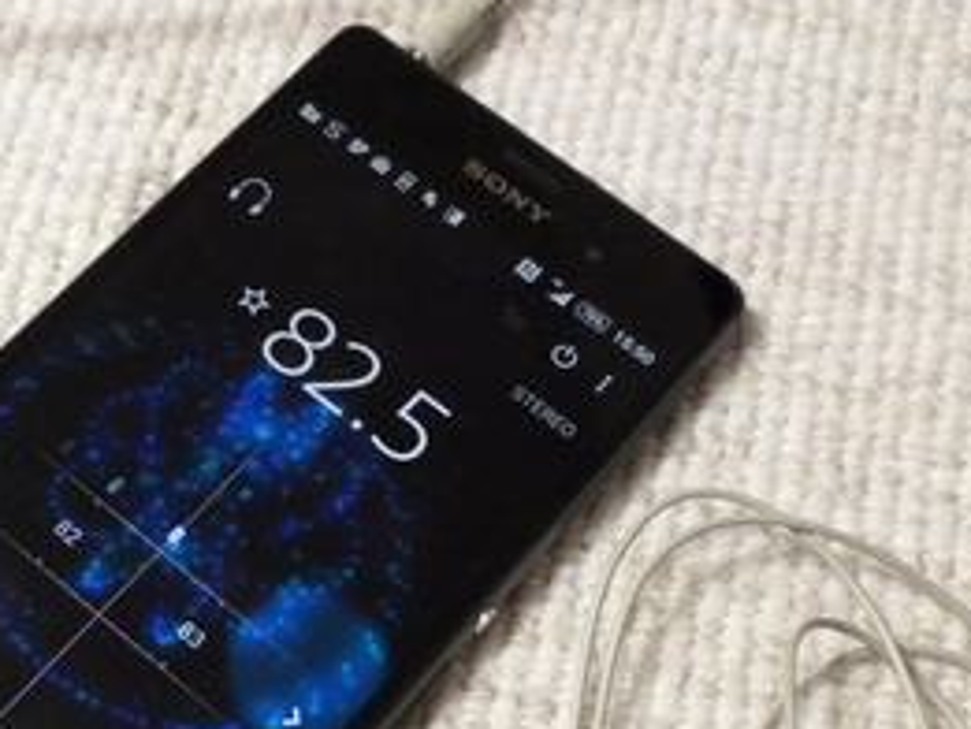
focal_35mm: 58
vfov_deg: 24.9
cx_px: 231
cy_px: 575
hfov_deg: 32.5
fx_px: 1628
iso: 800
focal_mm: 6.4
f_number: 3.7
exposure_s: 1/25
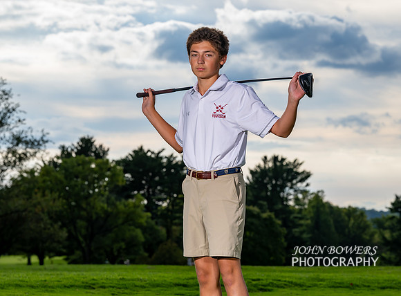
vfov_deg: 12.2
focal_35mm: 120
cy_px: 135
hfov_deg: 16.5
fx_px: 1384
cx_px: 198
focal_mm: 88
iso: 160
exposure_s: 1/500
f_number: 6.3
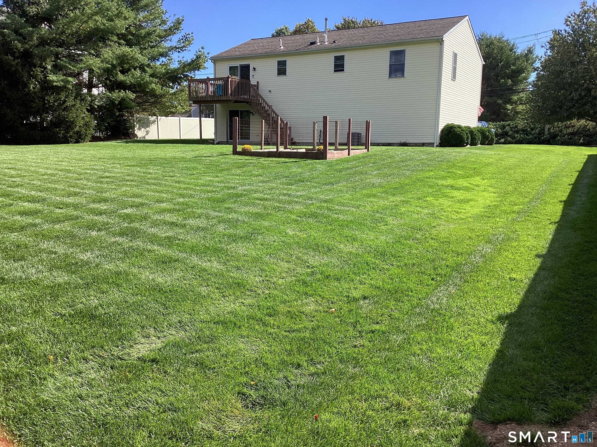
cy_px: 224
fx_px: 535
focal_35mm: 31
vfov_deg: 45.4
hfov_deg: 58.4
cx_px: 298
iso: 25
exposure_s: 1/590
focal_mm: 3.3
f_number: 2.4
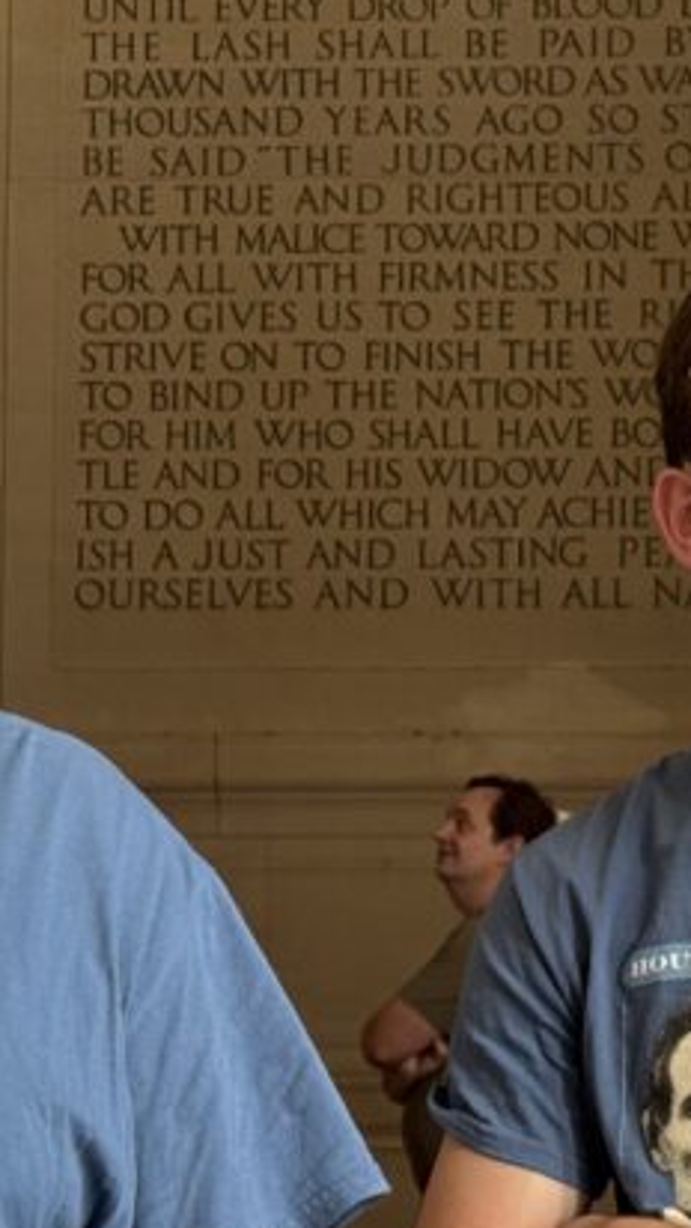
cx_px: 617
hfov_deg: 9.3
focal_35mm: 130
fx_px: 4231
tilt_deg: +6.3
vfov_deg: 16.5
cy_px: 462
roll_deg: -0.2
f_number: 1.78
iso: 64
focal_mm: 6.76
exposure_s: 1/121
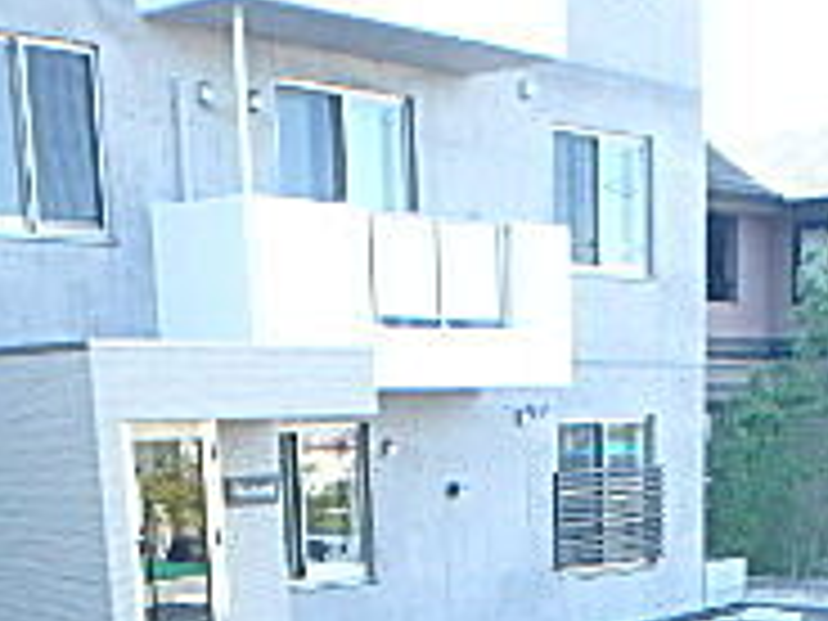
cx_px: 495
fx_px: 1746
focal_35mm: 73
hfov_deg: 26.6
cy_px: 958
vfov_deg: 17.8
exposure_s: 1/100
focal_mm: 3.7
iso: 125
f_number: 3.5
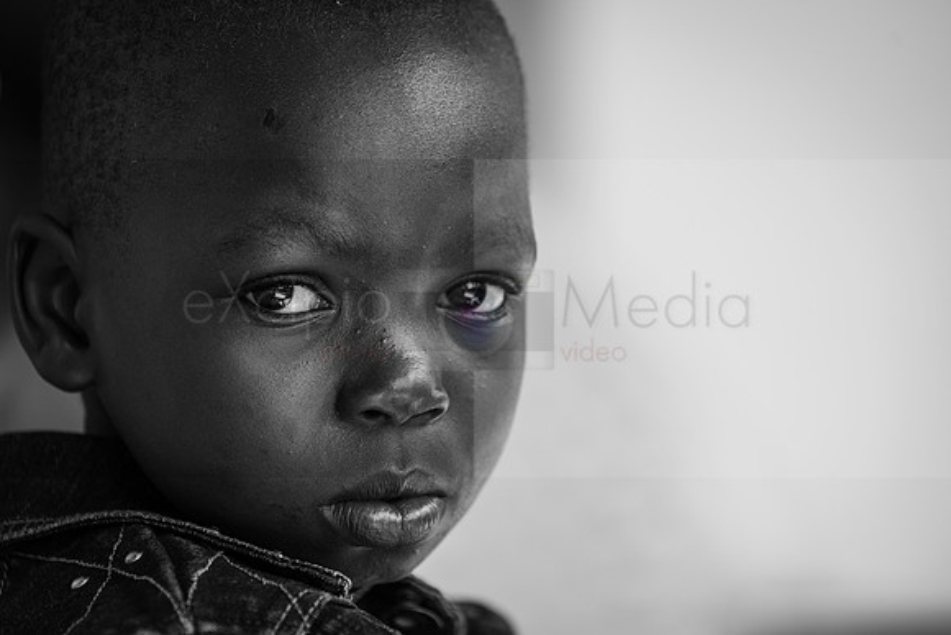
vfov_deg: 6.5
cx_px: 450
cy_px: 335
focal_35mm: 211
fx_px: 5572
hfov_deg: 9.8
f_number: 4
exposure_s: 1/200
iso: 125
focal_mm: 200
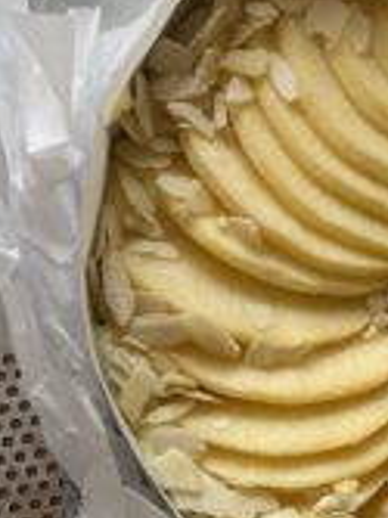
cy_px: 285
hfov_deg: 17.9
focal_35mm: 78
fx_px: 1167
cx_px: 476
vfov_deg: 25.0
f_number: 1.8
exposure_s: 1/50
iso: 125
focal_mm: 4.25
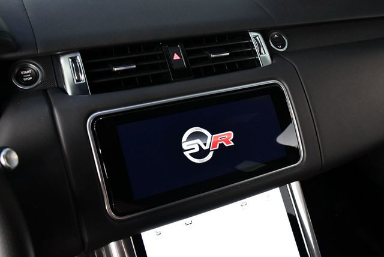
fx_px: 384
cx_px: 192
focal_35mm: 36
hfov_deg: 53.1
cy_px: 128
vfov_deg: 36.9
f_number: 3.5
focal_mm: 18
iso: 2800
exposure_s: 1/125
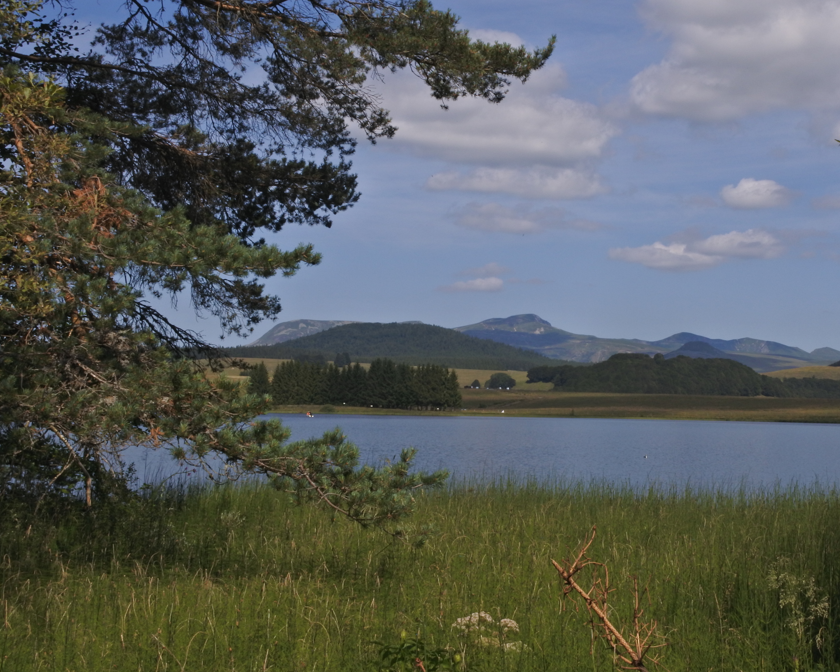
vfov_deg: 26.2
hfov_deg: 32.2
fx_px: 1442
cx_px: 551
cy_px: 316
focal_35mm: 58
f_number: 16
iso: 160
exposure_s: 1/200
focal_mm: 16.5
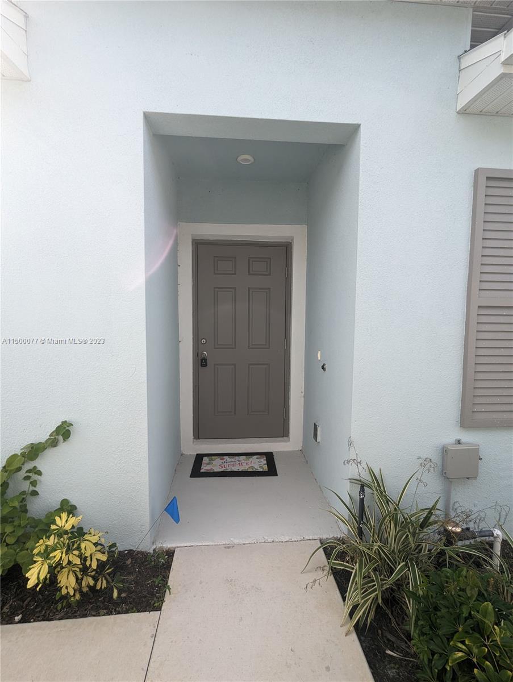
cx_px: 256
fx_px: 315
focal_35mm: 16
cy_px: 341
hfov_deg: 78.2
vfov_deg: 94.4
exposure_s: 1/448
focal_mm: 2.35
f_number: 2.2
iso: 63
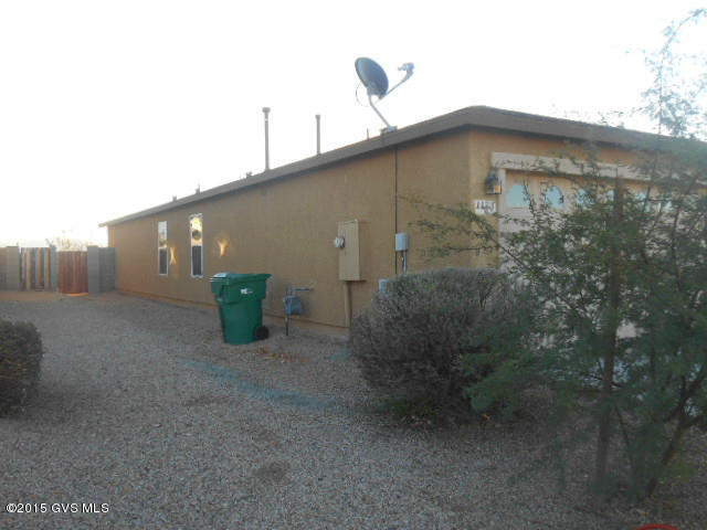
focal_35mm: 31
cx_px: 354
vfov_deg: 45.4
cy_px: 265
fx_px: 633
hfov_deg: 58.4
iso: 80
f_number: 3.6
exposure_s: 1/100
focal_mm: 5.5
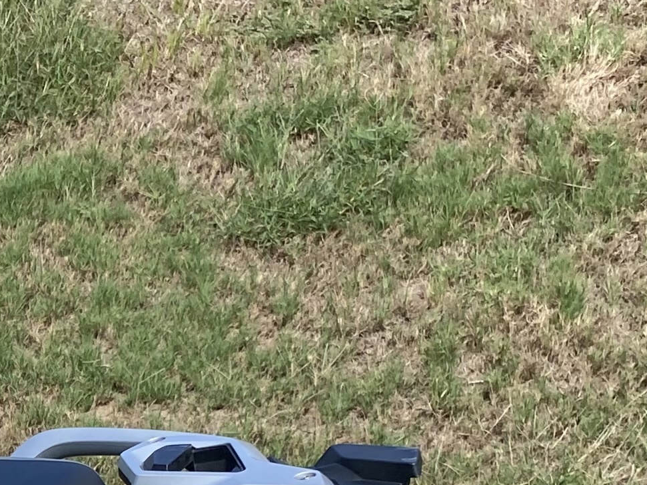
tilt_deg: -19.7
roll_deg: -2.5
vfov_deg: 12.8
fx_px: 2018
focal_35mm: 108
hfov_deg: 16.0
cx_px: -436
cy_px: 771
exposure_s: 1/1287
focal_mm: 4.25
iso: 32
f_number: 1.8
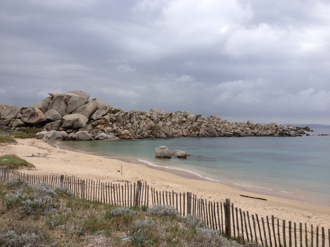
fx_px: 334
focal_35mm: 35
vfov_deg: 40.7
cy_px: 124
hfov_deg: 52.6
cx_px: 165
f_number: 2.4
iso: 64
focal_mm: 4.28
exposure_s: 1/986
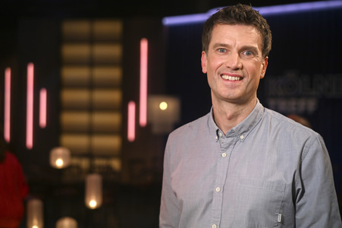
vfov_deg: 24.6
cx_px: 171
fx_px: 522
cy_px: 114
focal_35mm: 55
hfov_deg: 36.3
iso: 1250
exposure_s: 1/500
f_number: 2.5
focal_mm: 55
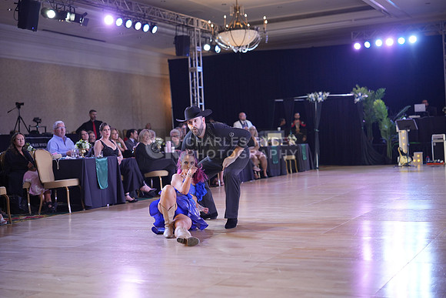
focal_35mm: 50
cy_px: 149
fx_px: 620
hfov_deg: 39.6
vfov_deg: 27.0
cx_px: 223
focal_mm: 50
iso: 1000
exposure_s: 1/500
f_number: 2
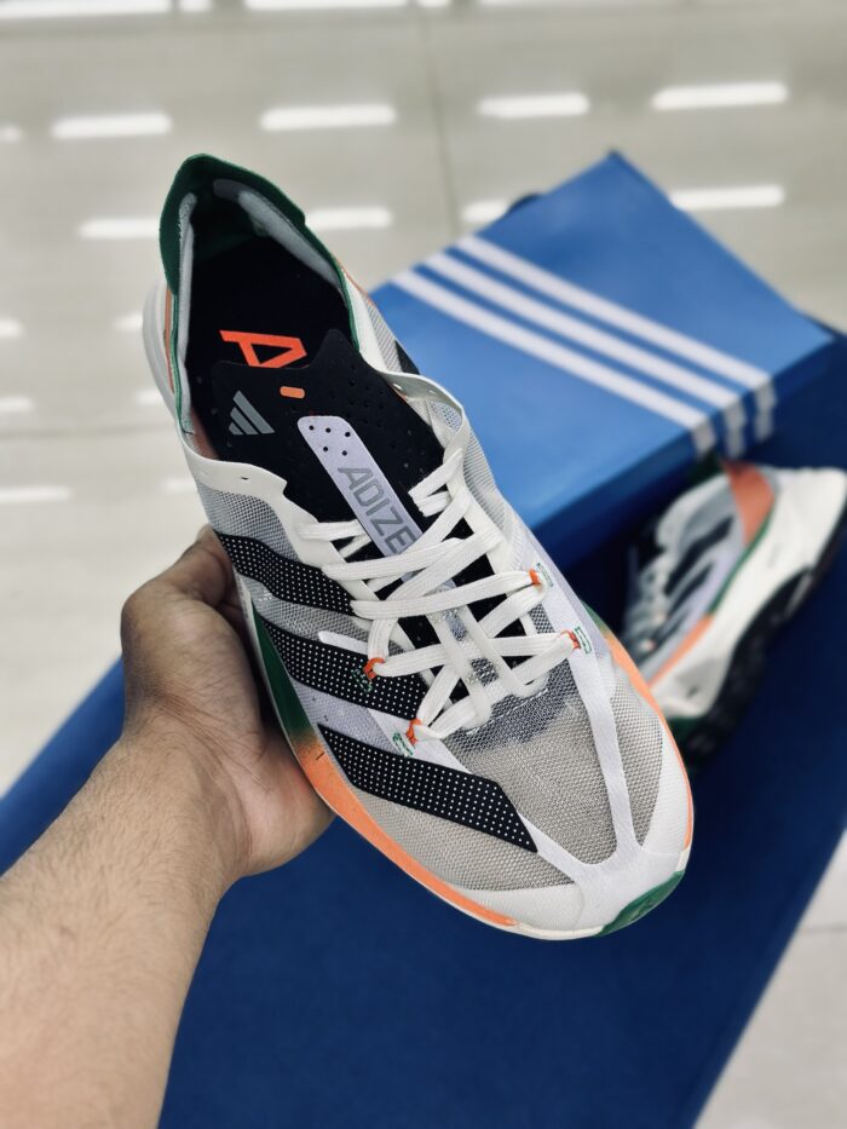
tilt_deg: -59.5
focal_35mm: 48
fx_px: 1566
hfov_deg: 30.3
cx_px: 424
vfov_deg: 39.7
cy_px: 564
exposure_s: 1/121
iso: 80
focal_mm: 6.86
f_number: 1.78
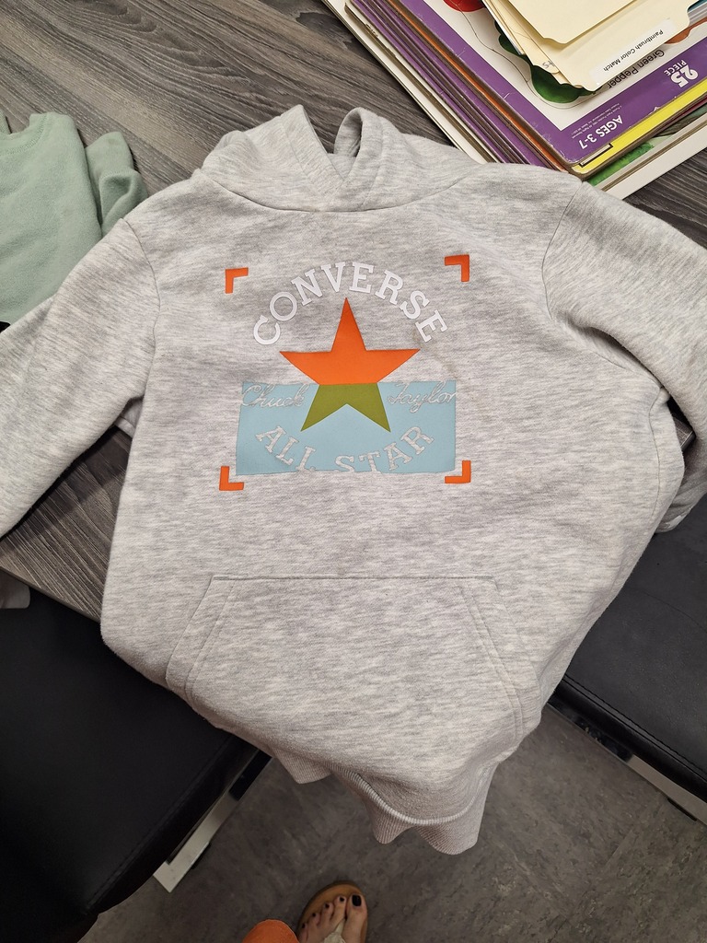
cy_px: 472
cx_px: 354
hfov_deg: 58.9
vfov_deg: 73.9
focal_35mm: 23
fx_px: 626
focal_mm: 5.54
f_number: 1.8
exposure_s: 1/60
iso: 40
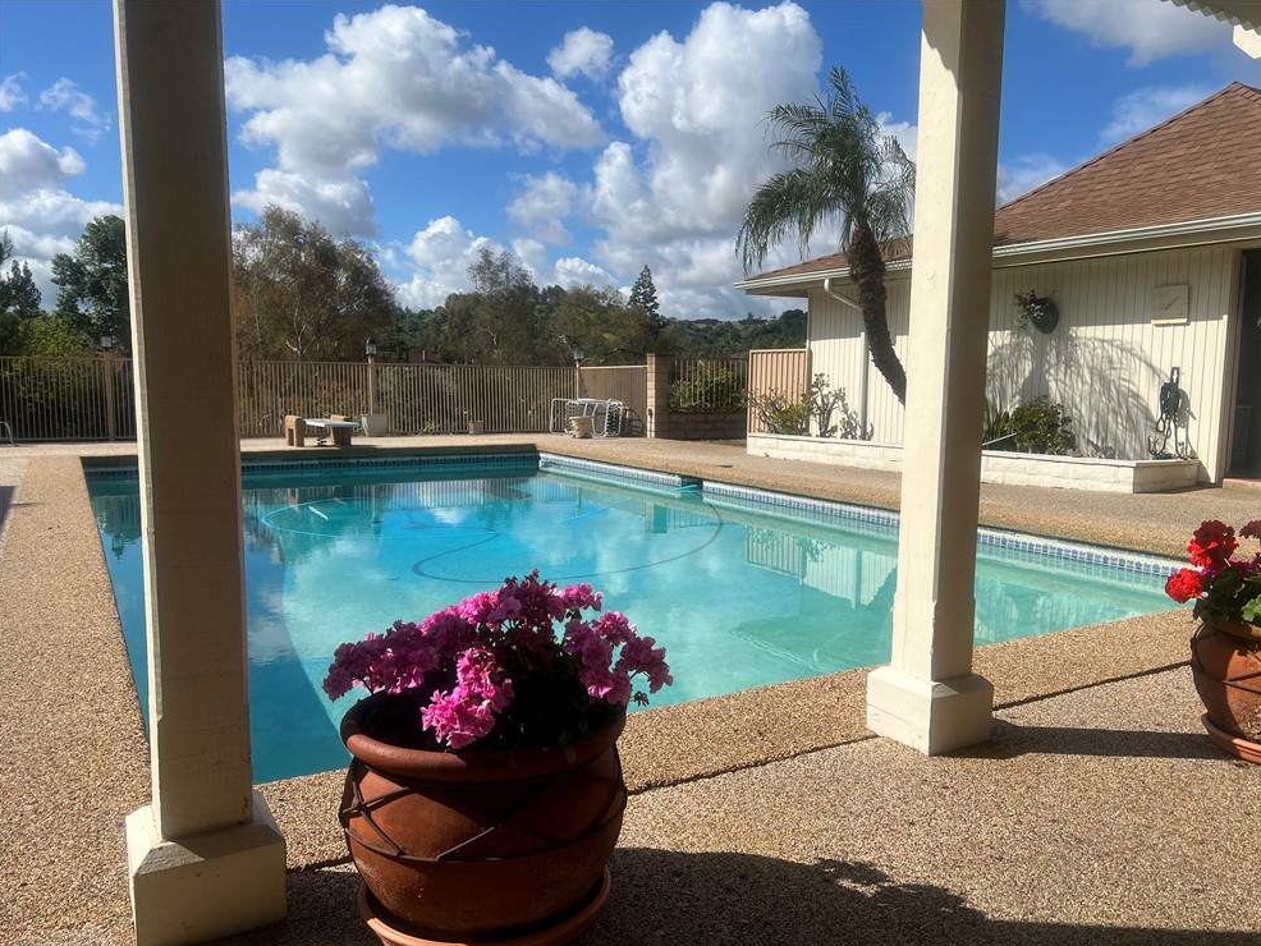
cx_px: 650
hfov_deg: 65.3
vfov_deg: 51.4
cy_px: 488
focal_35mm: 27
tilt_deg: -7.2
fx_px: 984
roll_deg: -0.8
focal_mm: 5.7
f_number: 1.5
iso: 50
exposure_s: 1/6993
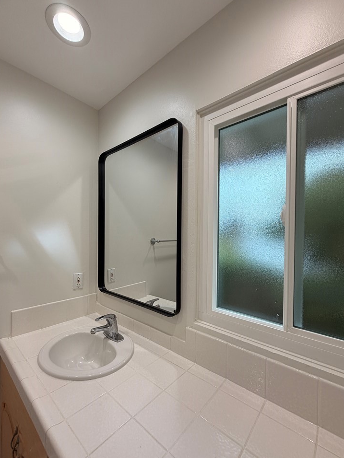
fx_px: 199
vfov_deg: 98.1
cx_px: 167
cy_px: 241
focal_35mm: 15
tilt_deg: -1.7
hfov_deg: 81.7
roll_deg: -0.7
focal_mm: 2.22
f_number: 2.2
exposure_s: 1/120
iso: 50
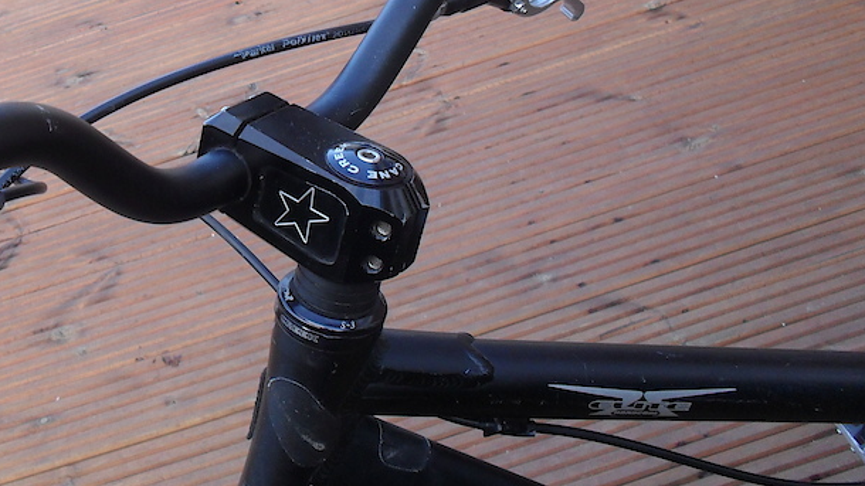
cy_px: 89
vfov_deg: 18.6
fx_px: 1468
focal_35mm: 64
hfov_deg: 32.1
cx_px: 187
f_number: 3.2
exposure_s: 1/90
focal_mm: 6.3
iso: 100
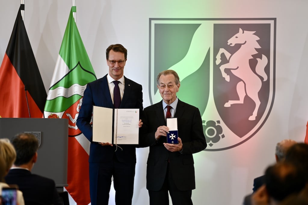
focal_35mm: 200
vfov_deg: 6.9
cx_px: 154
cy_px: 102
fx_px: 1711
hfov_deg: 10.3
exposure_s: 1/100
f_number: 3.5
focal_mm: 200
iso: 100
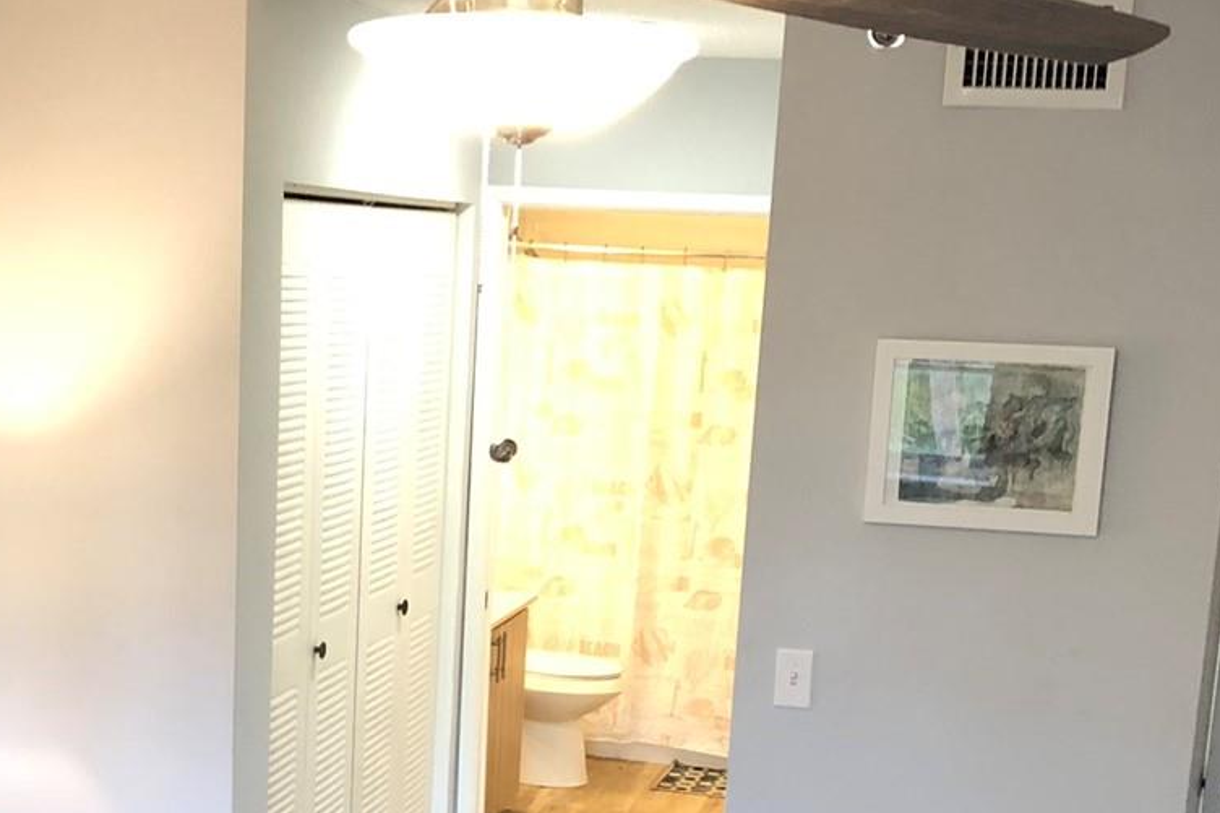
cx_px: 397
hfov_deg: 32.1
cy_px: 709
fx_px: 2101
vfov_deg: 21.5
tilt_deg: -12.7
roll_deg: -2.3
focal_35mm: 62
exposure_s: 1/15
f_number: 1.8
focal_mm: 4
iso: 80
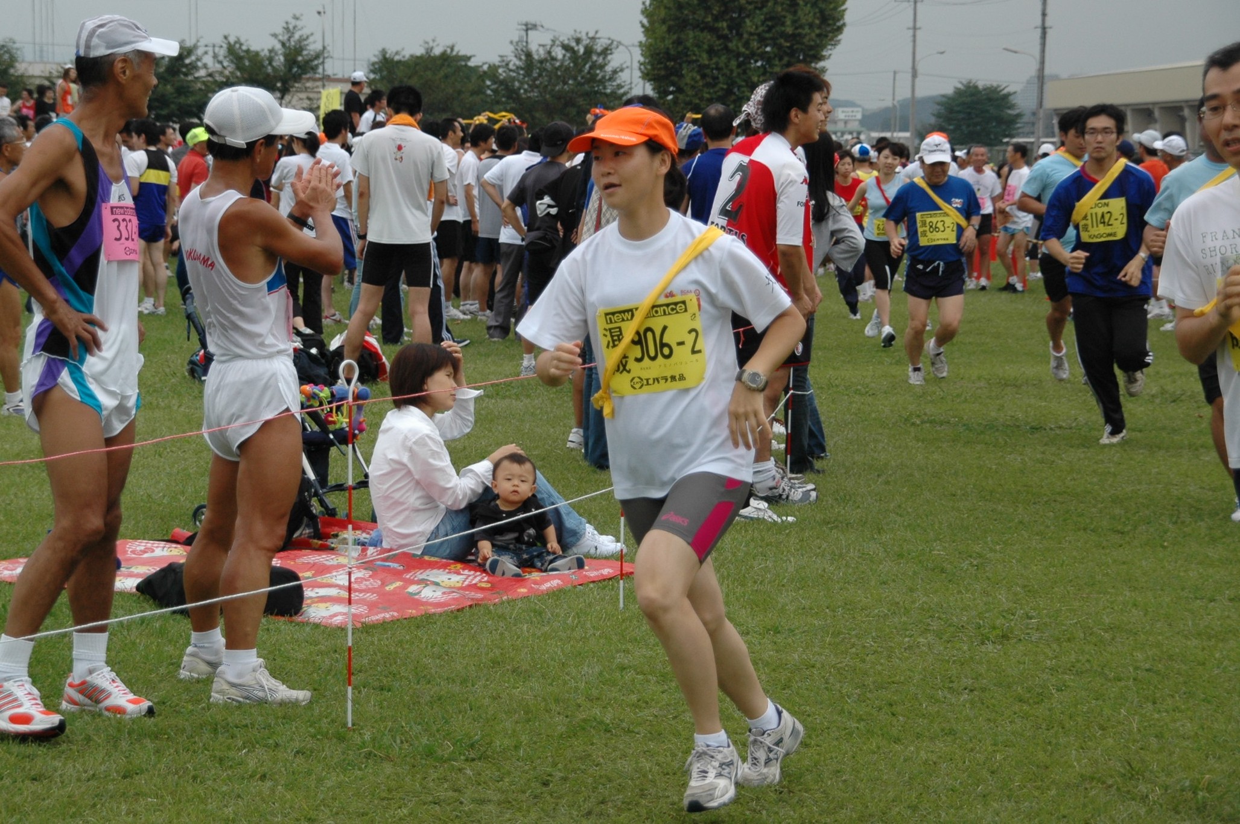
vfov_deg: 16.5
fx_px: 2838
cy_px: 412
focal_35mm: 82
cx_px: 620
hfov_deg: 24.6
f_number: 5.3
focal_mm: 55
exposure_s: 1/1250
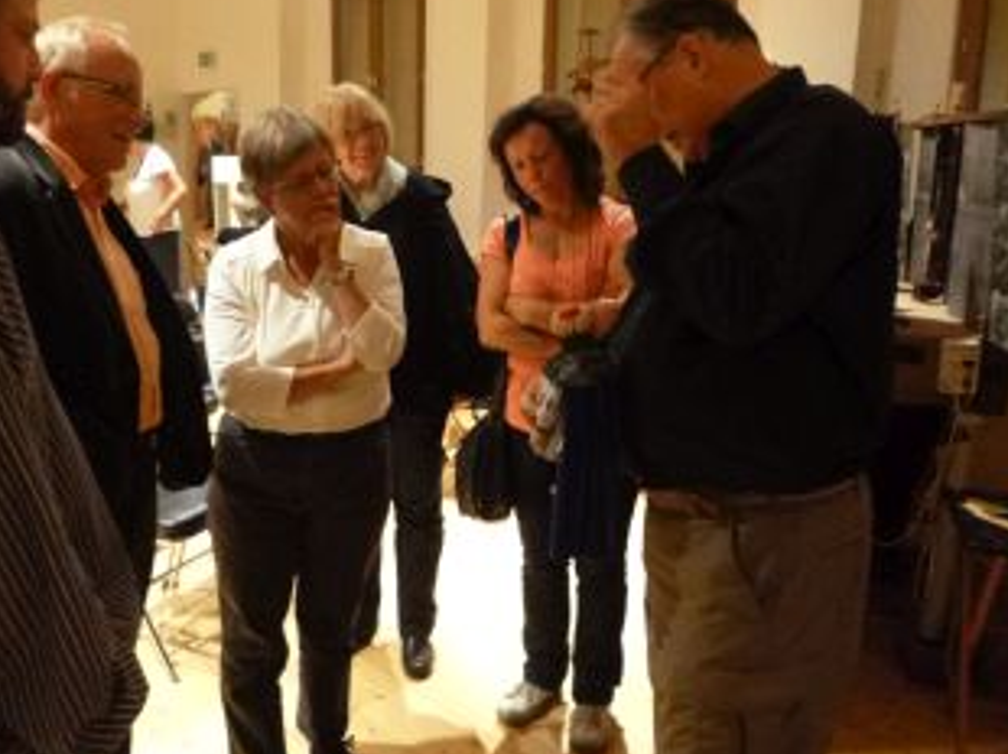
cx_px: 416
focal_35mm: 31
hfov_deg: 58.0
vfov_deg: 45.3
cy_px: 332
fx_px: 902
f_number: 2.5
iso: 800
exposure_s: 1/15
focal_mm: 4.3
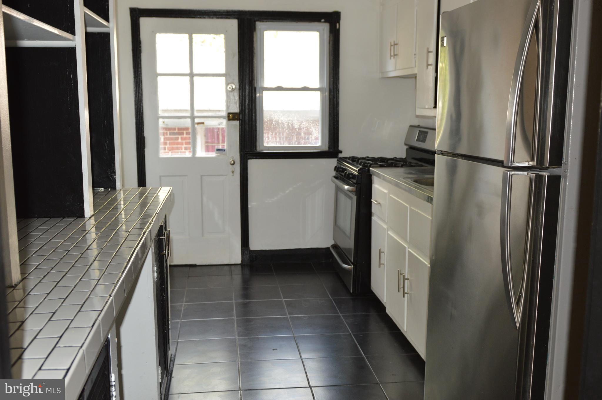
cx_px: 301
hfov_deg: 53.2
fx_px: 601
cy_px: 200
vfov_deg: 36.8
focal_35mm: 36
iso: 400
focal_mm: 24
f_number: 4
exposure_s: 1/80
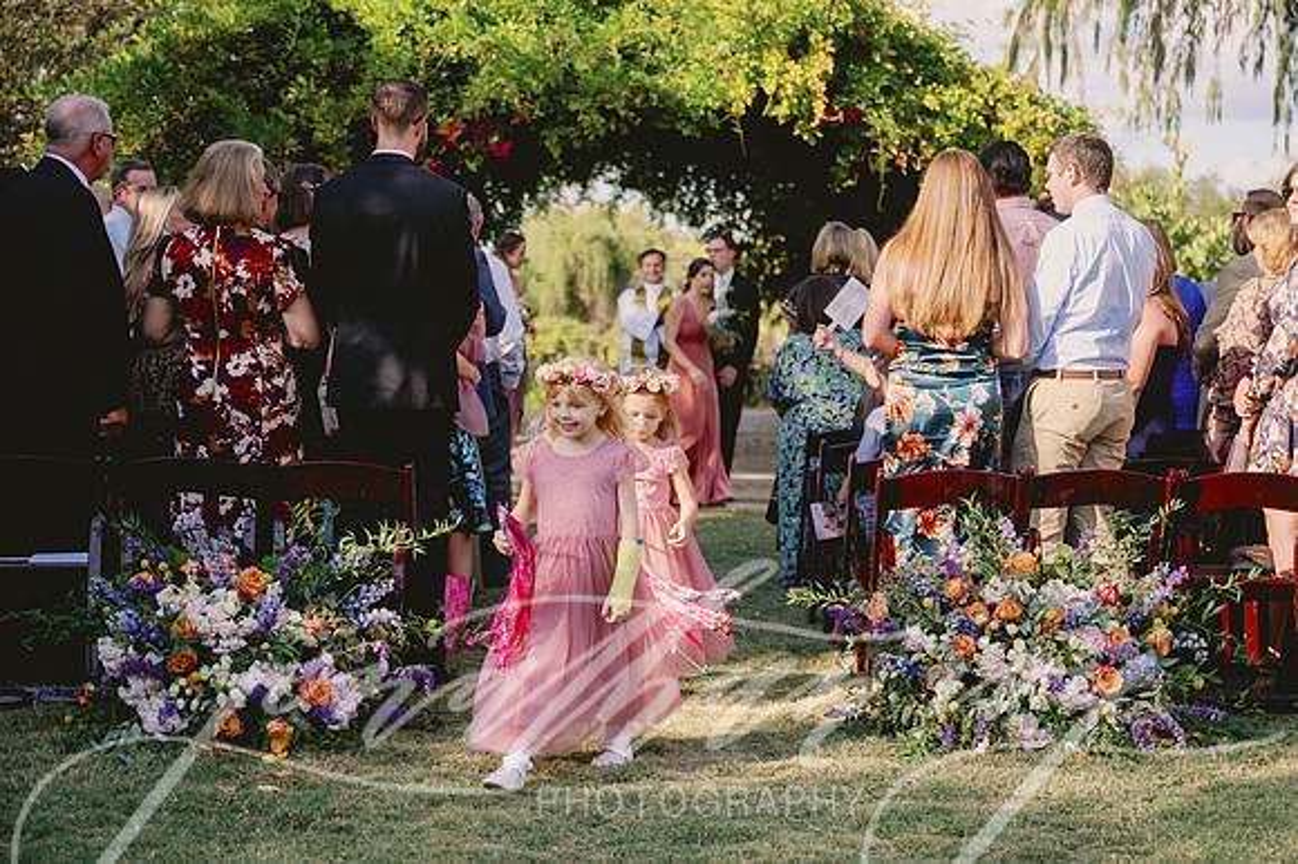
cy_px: 431
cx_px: 677
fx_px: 1976
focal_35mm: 55
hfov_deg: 36.4
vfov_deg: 24.7
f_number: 2.8
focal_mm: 51
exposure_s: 1/1250
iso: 100
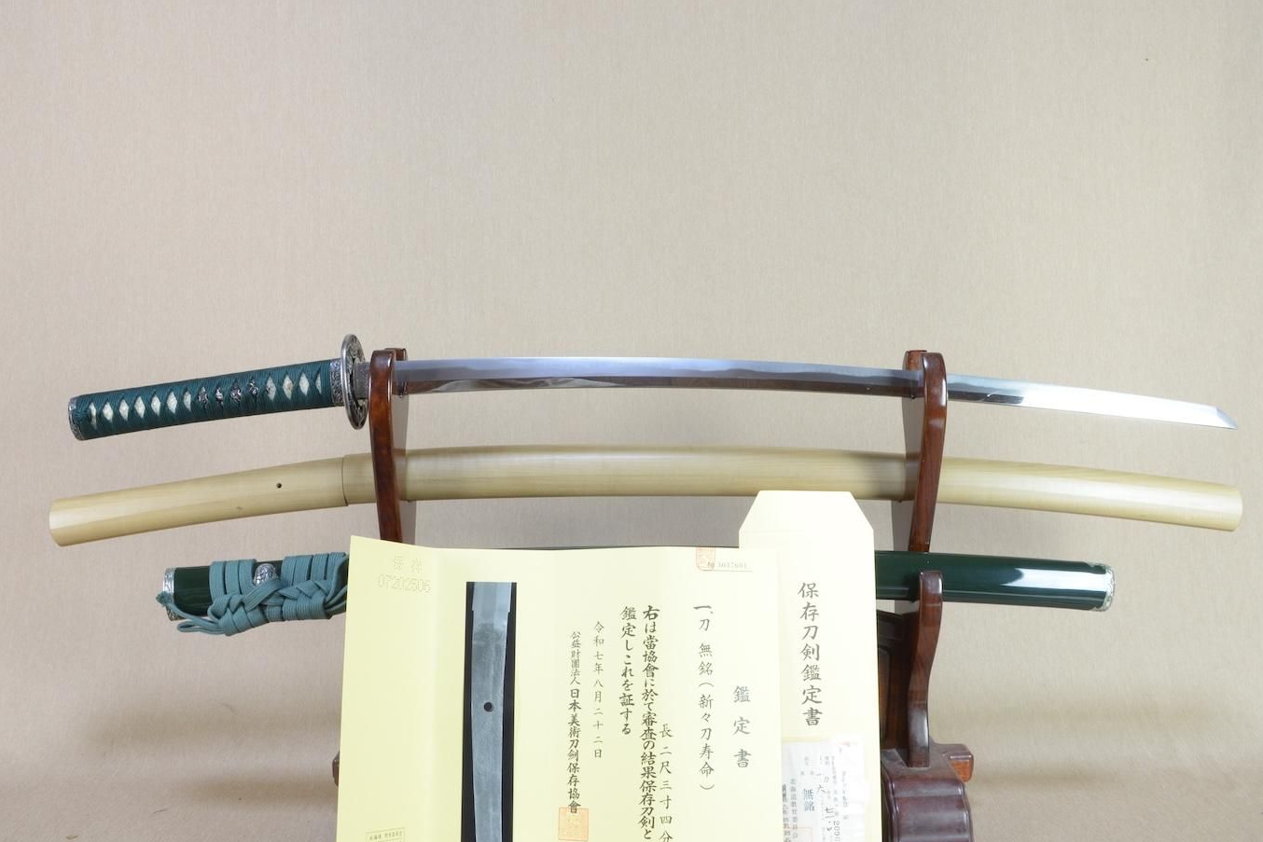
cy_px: 433
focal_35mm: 31
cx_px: 652
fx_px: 1088
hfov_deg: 60.3
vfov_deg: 42.3
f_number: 11
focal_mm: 20
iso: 400
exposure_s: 1/1.6
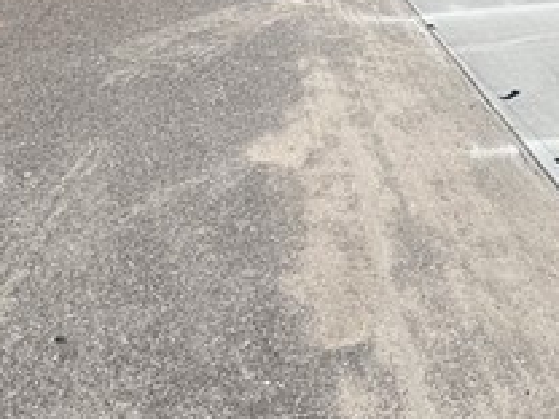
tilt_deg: -1.4
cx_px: 325
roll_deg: +2.8
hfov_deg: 28.1
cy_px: -255
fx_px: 1114
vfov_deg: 18.3
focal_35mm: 69
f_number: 2.2
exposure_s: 1/3906
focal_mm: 2.22
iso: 40
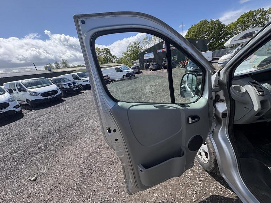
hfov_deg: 102.1
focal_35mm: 14
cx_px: 136
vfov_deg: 85.7
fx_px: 110
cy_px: 102
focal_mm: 2.22
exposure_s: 1/681
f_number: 2.2
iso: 40
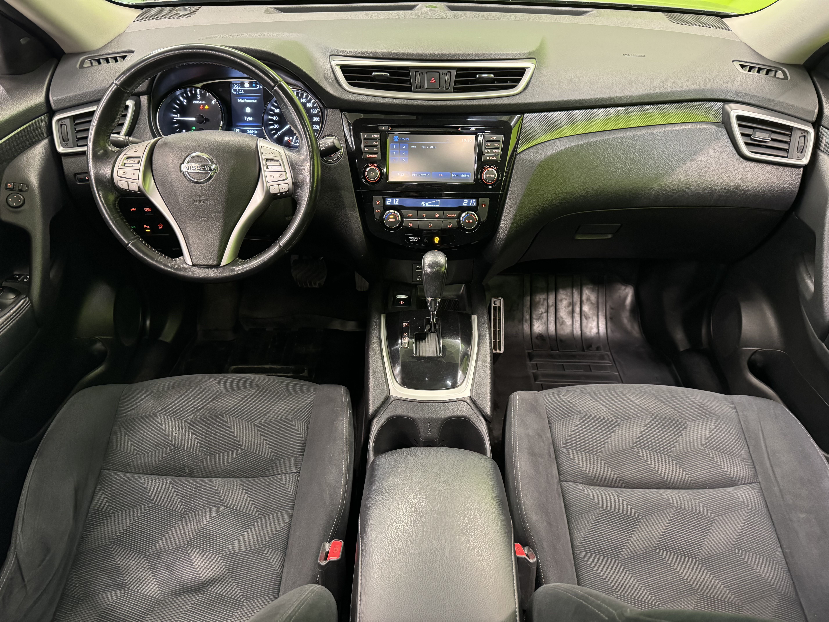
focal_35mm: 24
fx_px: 575
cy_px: 311
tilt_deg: -38.0
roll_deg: -0.4
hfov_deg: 71.6
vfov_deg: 56.8
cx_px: 414
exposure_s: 1/33
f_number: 1.78
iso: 800
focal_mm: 6.76
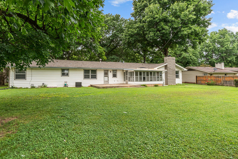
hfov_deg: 89.7
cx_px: 106
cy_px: 76
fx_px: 119
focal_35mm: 18
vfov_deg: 67.3
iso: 1000
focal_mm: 16
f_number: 11
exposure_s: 1/60
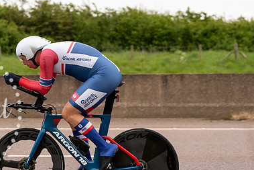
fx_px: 769
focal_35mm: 109
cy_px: 77
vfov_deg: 12.6
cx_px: 63
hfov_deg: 18.6
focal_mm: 70
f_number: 3.5
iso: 250
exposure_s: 1/1000
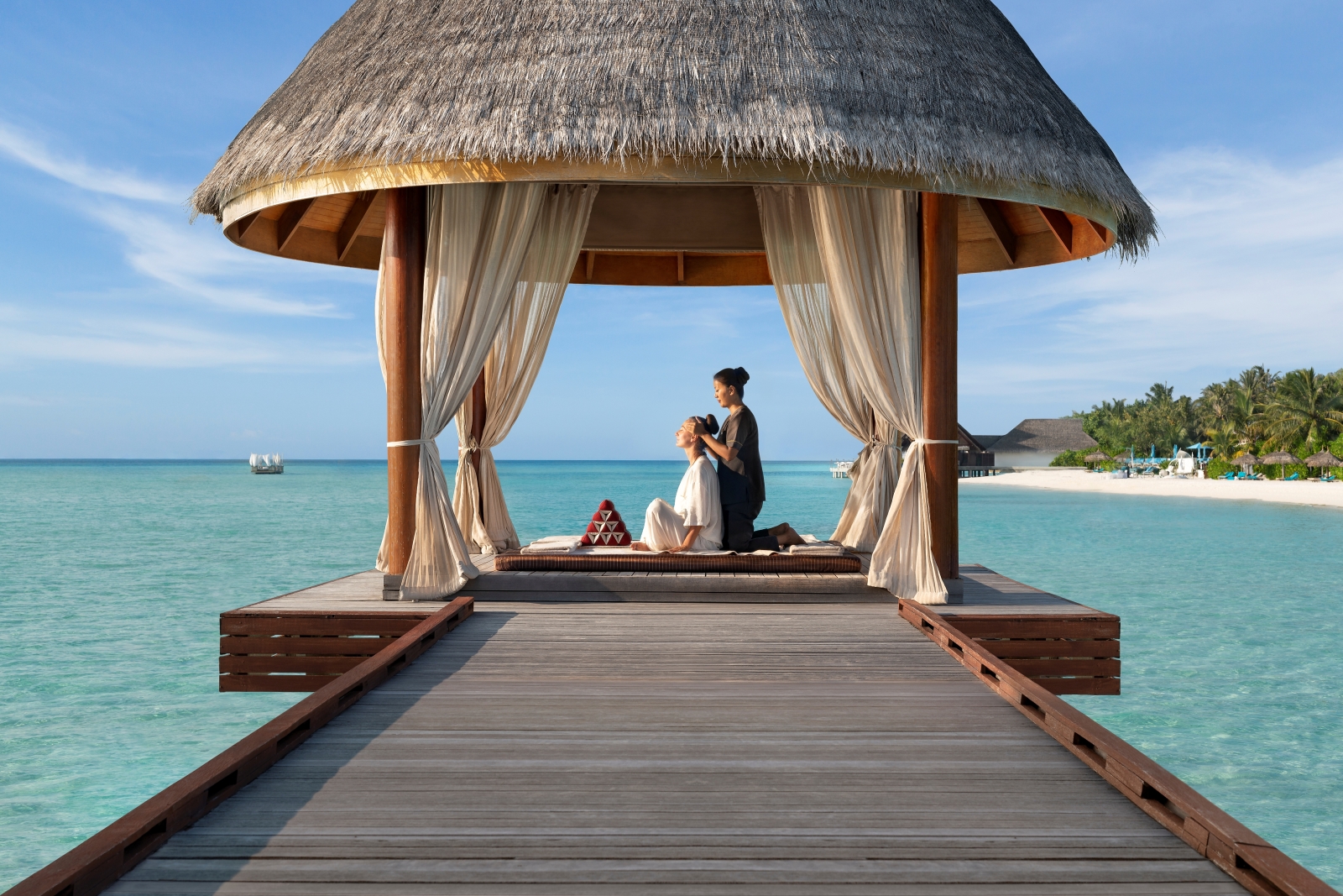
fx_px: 1865
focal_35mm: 50
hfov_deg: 39.6
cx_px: 672
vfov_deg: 27.0
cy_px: 448
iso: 320
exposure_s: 1/125
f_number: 14
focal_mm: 50
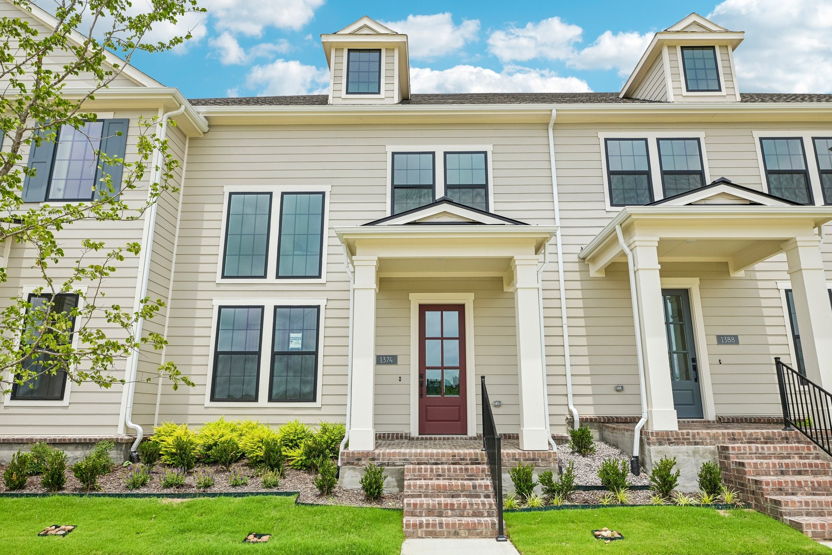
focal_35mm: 24
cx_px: 416
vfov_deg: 53.1
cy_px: 278
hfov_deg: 73.7
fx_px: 555
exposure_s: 1/1250
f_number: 8
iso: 400
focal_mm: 24
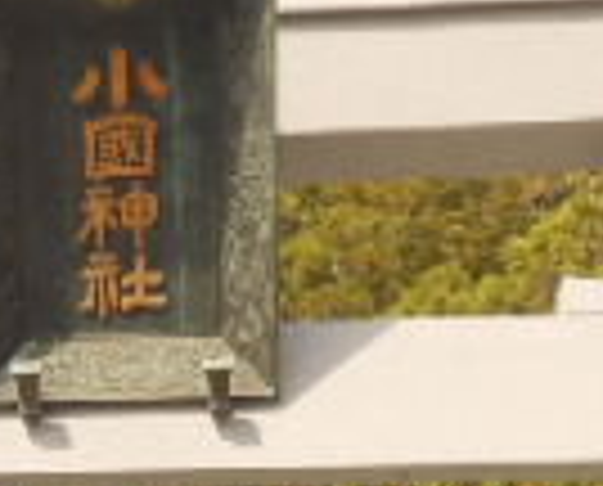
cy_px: 770
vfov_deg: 9.5
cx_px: 122
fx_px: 2828
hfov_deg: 12.1
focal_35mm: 158
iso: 80
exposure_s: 1/400
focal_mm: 6
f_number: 3.9
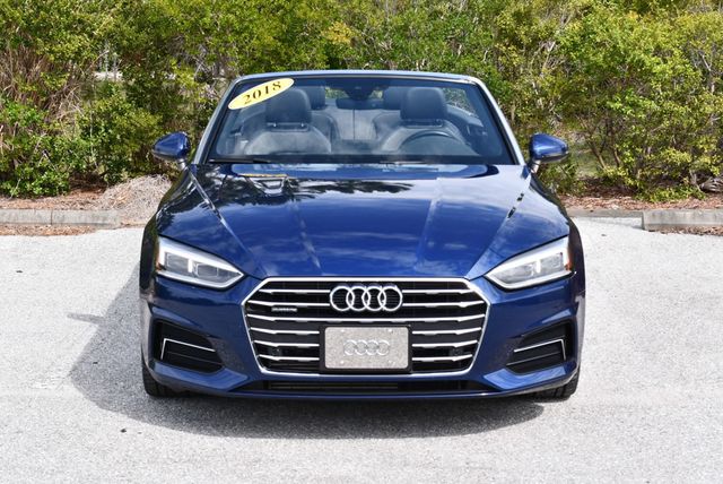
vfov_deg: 18.0
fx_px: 1528
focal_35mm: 76
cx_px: 362
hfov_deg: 26.6
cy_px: 242
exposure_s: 1/250
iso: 200
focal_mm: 38
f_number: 8
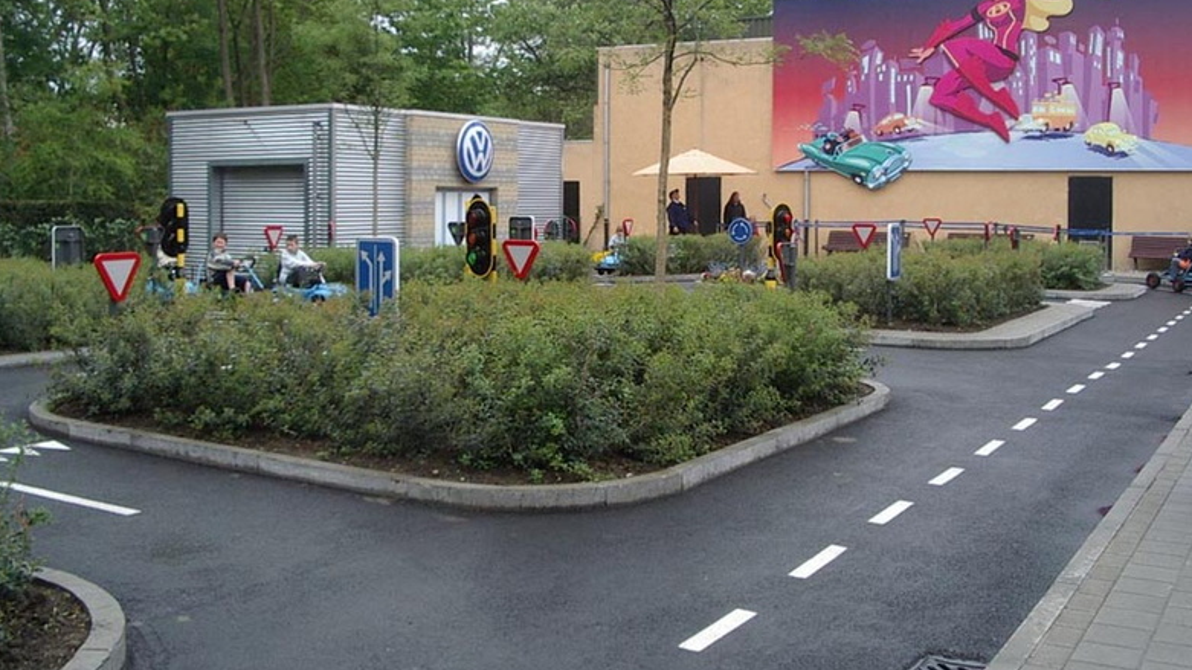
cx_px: 592
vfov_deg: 28.2
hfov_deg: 48.4
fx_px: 1327
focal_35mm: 42
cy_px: 247
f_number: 4.8
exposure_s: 1/160
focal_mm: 5.8
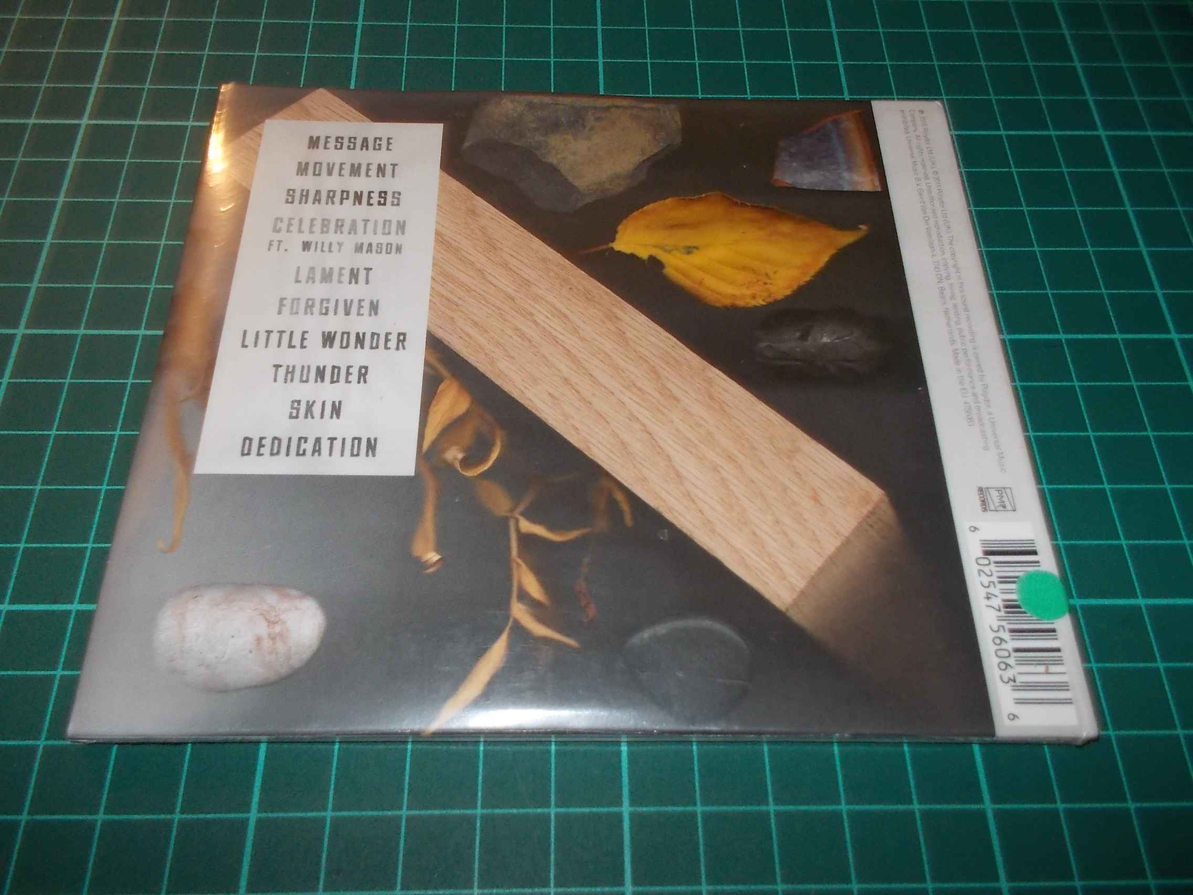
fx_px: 999
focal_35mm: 29
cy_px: 448
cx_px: 596
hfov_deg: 61.7
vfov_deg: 48.2
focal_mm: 4.1
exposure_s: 1/30
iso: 200
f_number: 3.3
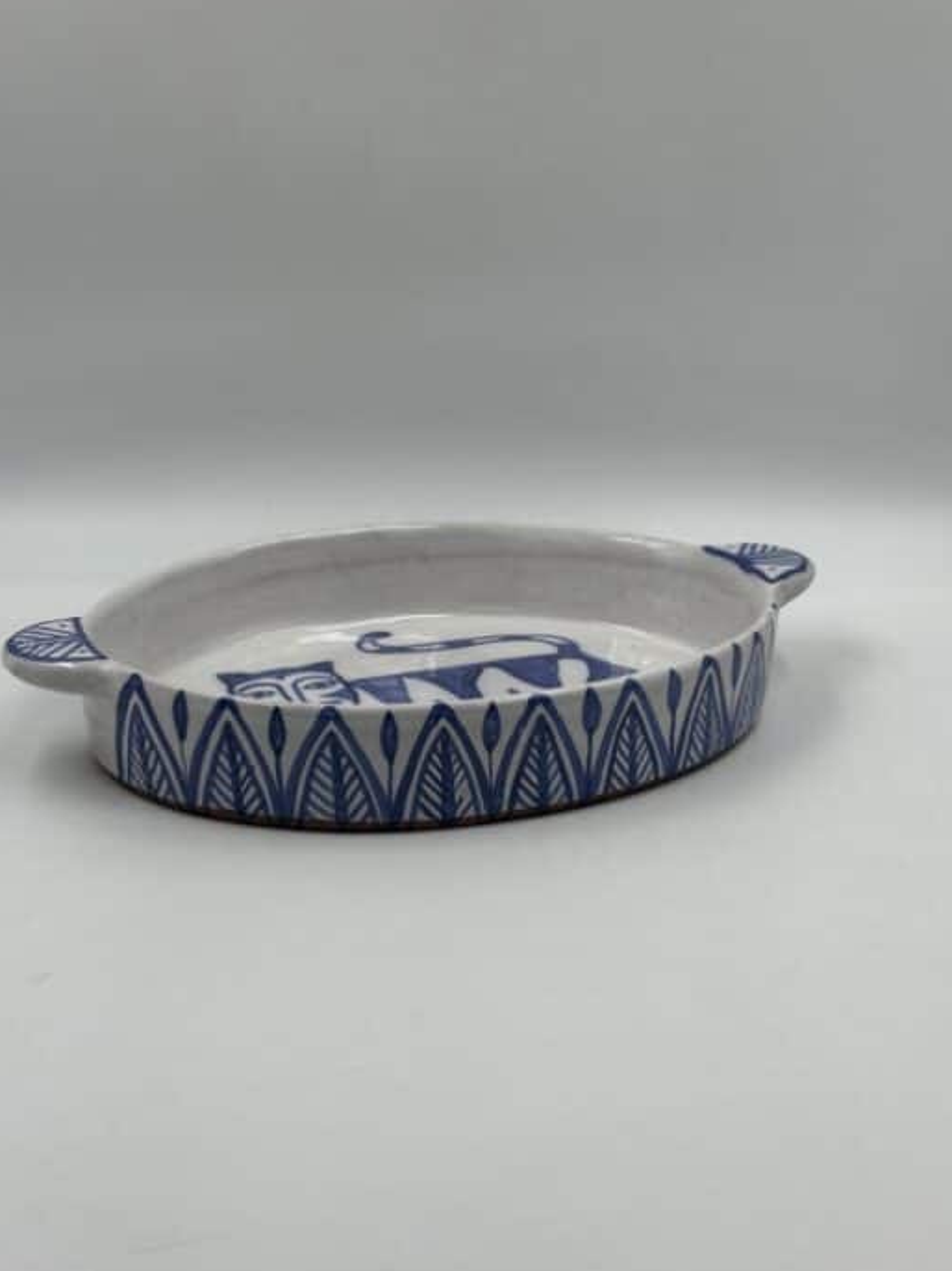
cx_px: 432
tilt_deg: -20.3
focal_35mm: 56
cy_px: 632
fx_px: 2055
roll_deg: -1.9
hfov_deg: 26.1
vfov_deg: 34.4
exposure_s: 1/762
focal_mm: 6.86
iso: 64
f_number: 1.78
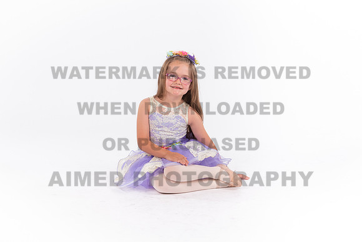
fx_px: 1301
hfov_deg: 15.8
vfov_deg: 10.6
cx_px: 186
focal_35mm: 129
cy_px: 115
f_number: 11
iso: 320
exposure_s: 1/200
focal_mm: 112
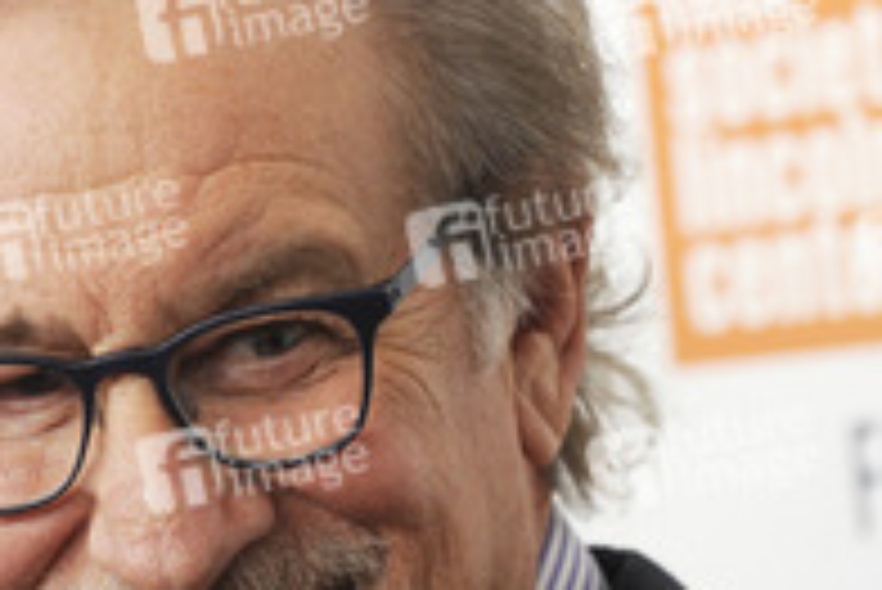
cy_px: 347
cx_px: 130
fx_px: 8704
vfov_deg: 3.9
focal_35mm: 355
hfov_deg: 5.8
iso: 1600
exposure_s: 1/250
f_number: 4.5
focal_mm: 155
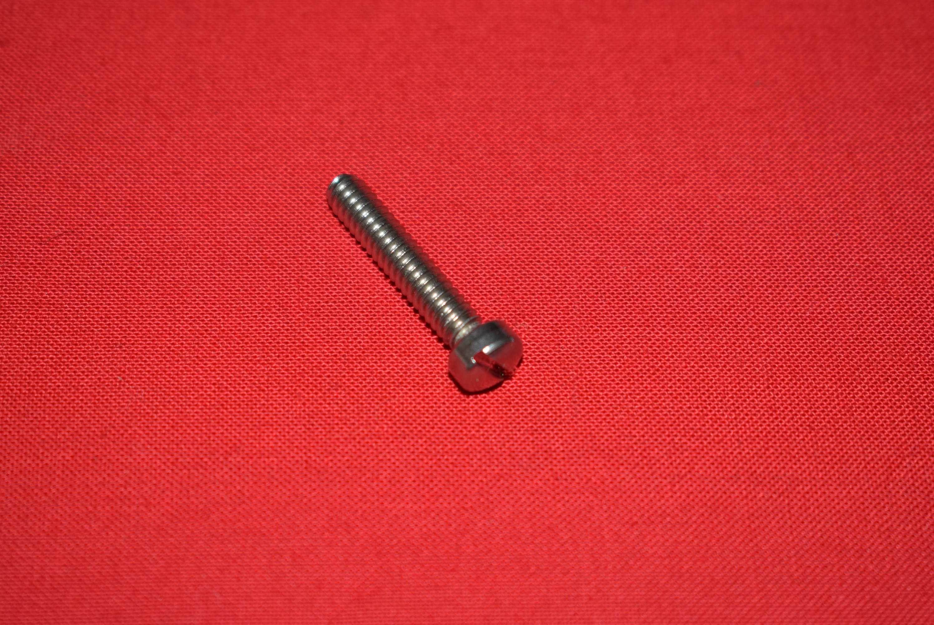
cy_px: 312
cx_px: 467
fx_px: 2142
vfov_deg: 16.6
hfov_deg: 24.6
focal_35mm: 82
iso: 400
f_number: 5.6
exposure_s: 1/200
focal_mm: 55
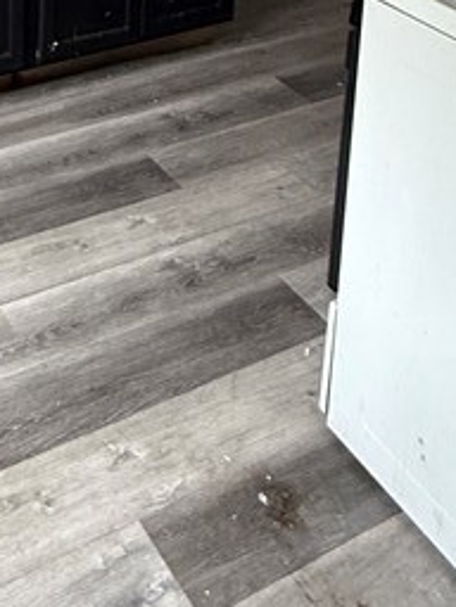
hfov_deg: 25.3
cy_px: -216
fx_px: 984
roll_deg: -0.9
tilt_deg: -10.3
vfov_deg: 27.6
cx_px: 48
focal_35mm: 56
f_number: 2.2
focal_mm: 2.22
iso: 400
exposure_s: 1/88
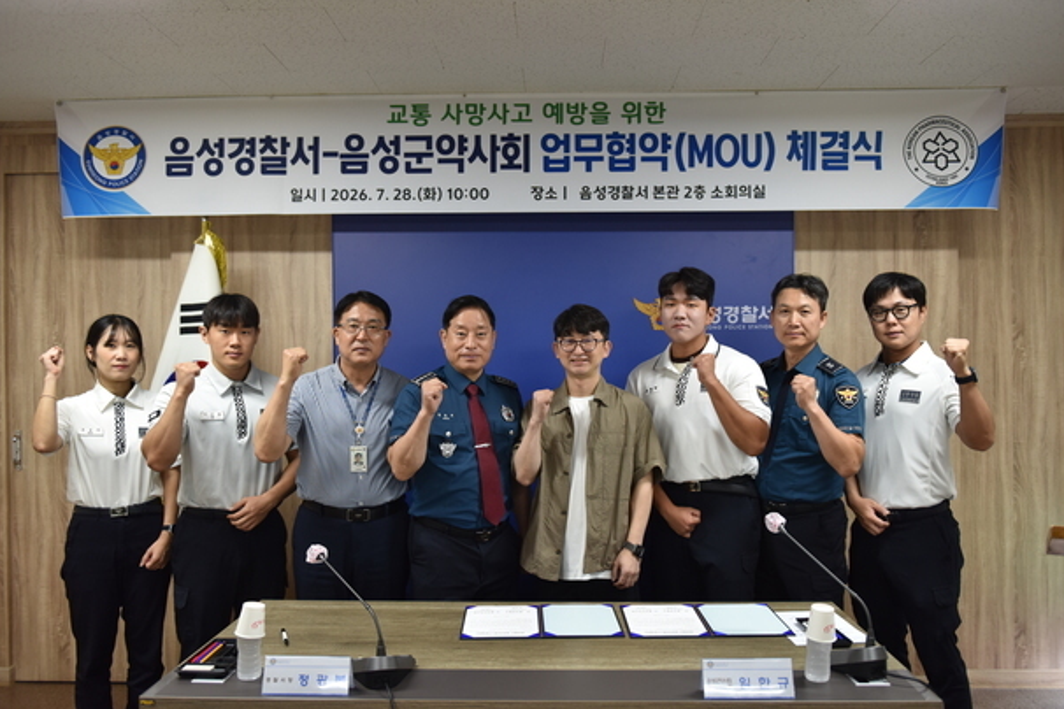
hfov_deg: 63.7
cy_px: 364
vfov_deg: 45.0
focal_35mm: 29
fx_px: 857
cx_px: 532
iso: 800
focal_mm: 28
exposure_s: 1/160
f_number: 2.8
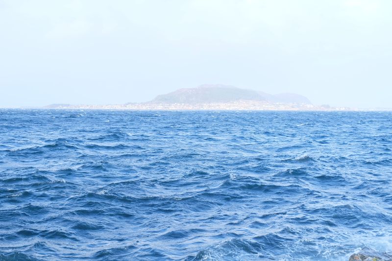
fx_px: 533
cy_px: 130
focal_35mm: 49
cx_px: 196
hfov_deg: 40.4
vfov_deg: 27.5
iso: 400
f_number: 8
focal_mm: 32.5
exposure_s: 1/140
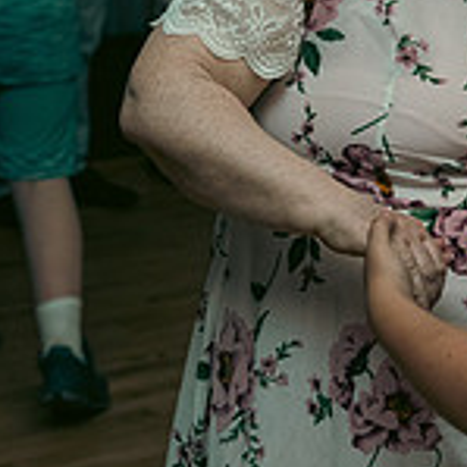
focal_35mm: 146
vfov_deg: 11.8
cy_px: -14
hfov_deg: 11.7
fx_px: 2228
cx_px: 596
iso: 2500
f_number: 3.5
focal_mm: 44
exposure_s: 1/160
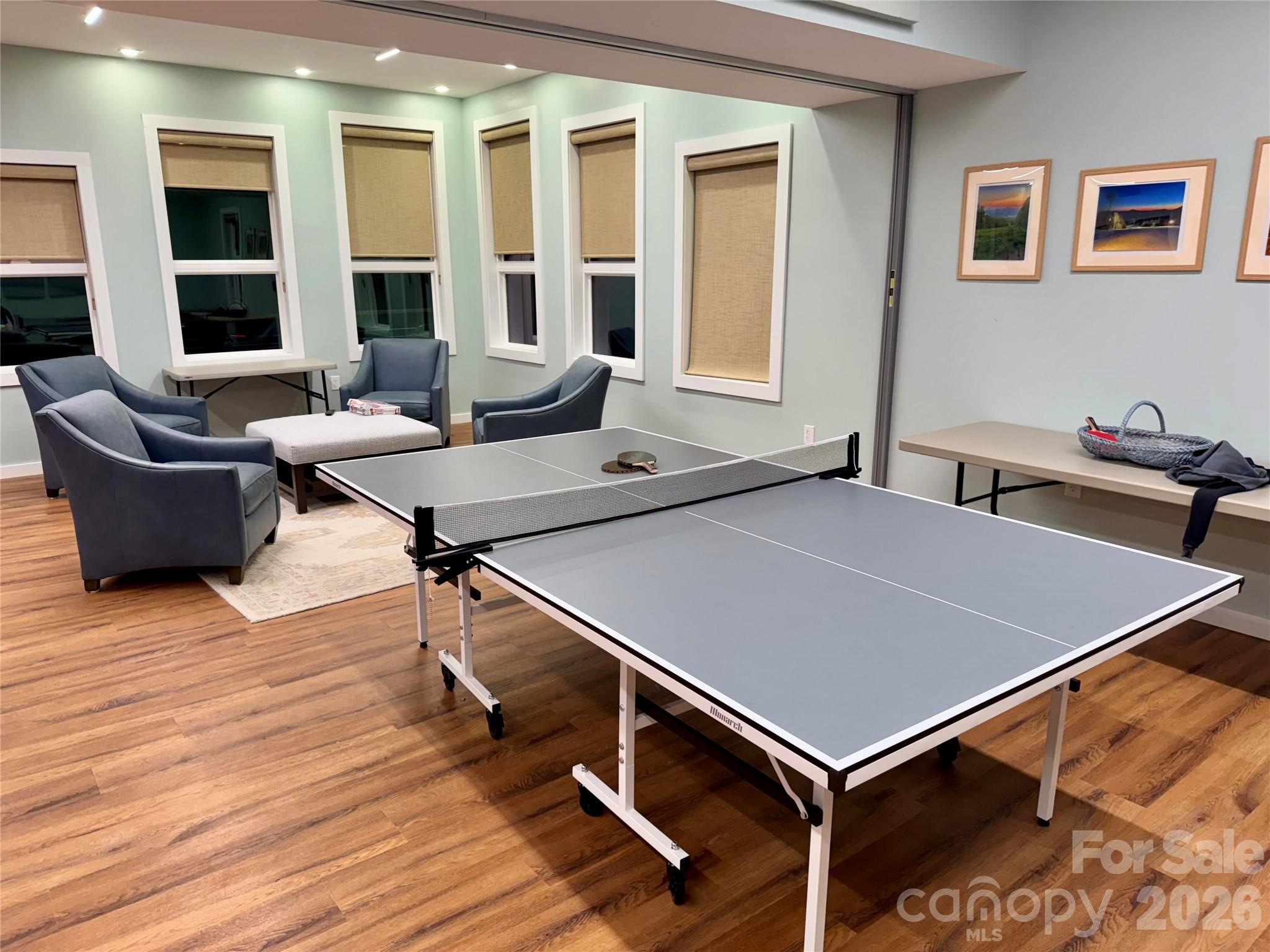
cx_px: 635
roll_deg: +0.2
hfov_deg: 71.6
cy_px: 476
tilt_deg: -14.2
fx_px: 881
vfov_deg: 56.8
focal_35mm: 24
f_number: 1.78
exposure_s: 1/120
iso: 125
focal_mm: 6.76
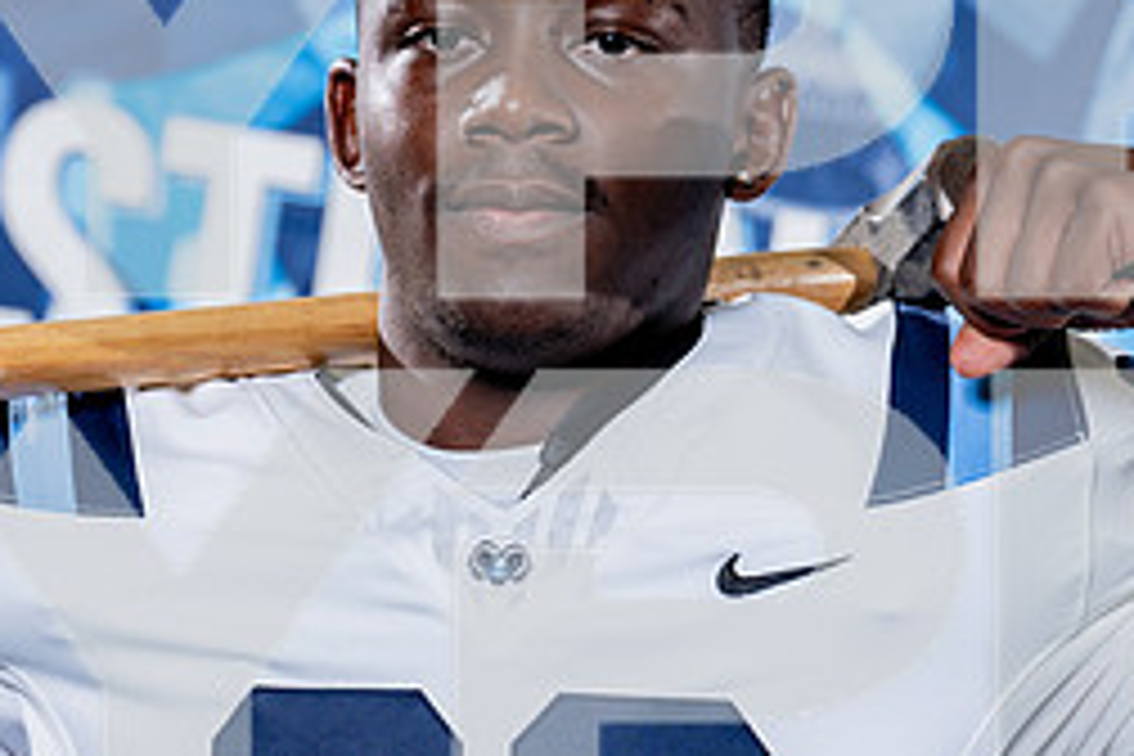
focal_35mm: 133
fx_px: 4189
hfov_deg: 15.4
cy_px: 610
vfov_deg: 10.3
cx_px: 364
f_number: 4
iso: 100
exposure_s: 1/250
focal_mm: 56
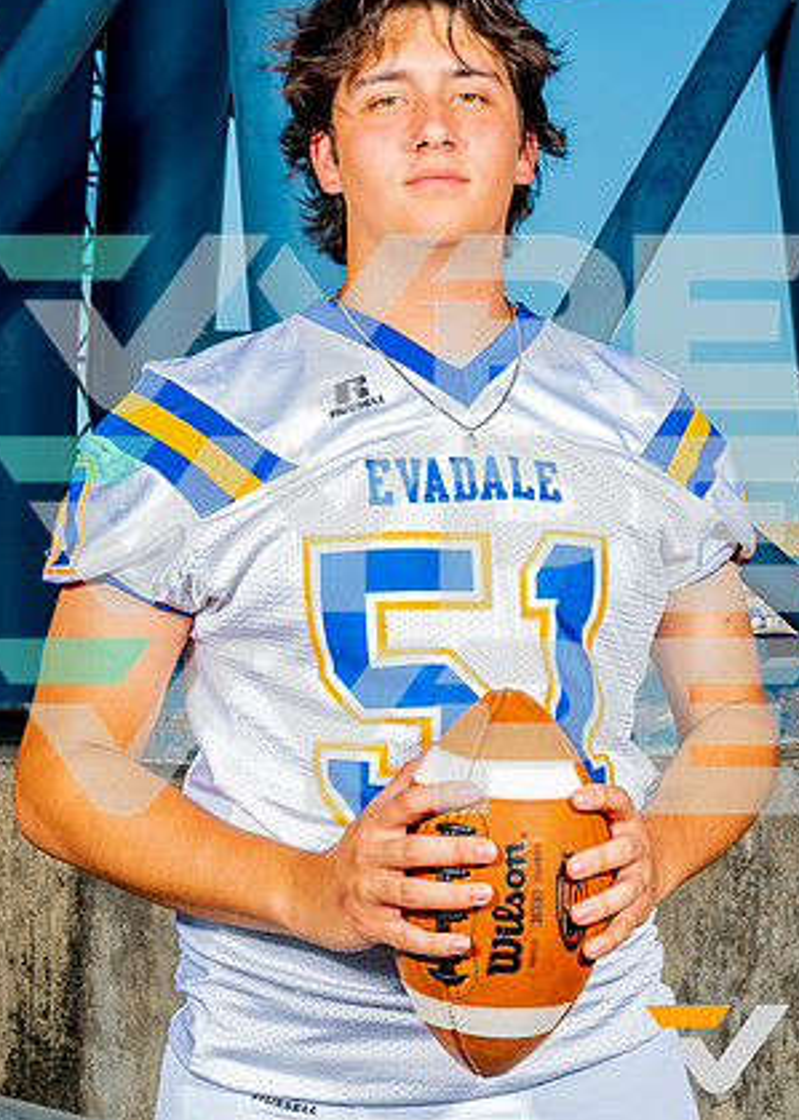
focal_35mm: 62
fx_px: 1971
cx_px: 506
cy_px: 523
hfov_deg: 22.9
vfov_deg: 31.7
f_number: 11
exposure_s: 1/125
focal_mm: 39
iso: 125
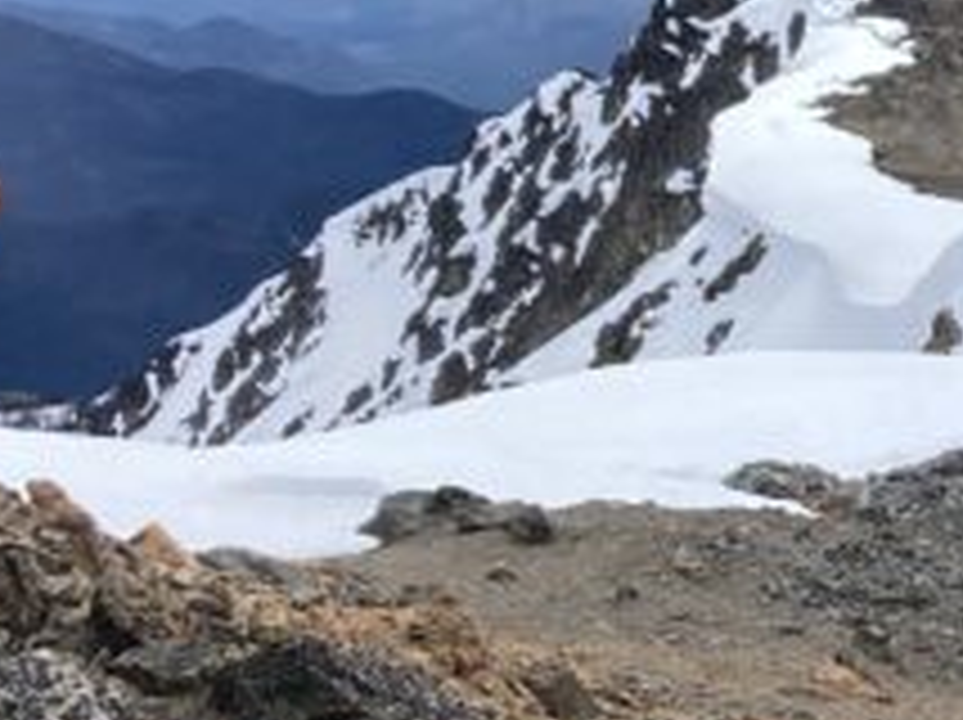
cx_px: 1296
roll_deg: +0.3
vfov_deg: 11.0
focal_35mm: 134
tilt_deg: -10.1
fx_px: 3724
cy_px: 500
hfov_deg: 14.1
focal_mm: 3.99
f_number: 1.8
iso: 20
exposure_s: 1/2404
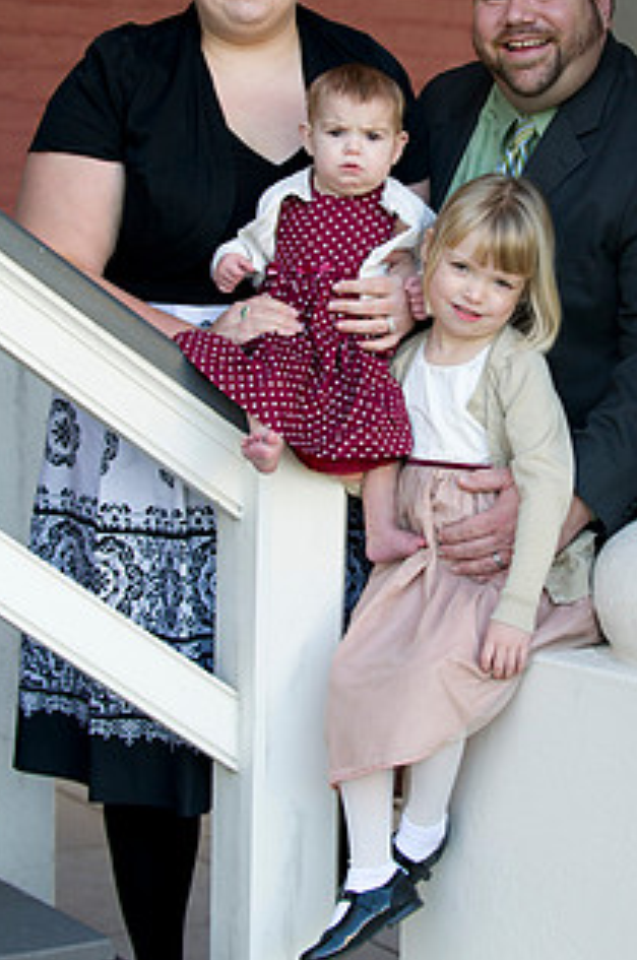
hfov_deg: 13.6
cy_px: 354
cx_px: 413
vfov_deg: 20.4
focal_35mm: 100
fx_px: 2663
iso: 250
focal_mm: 70
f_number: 3.2
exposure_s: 1/250
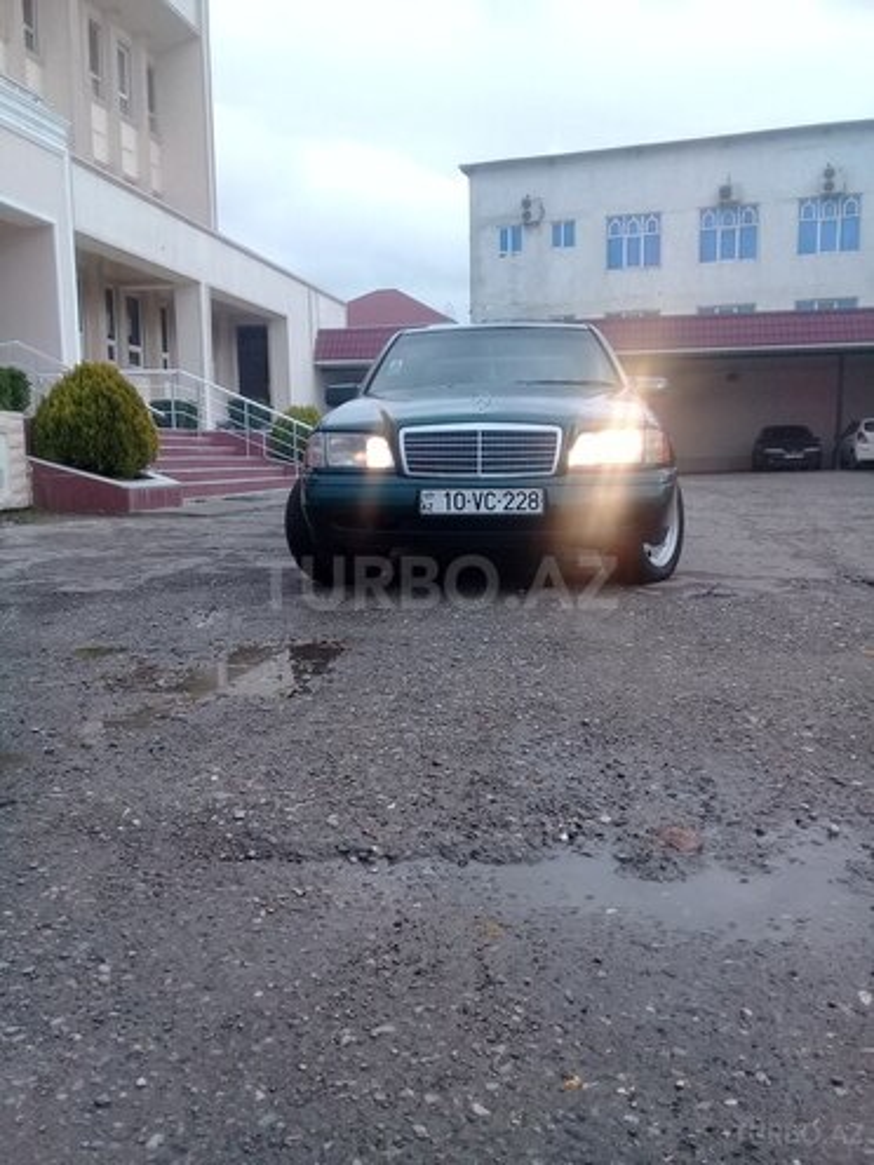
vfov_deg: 58.4
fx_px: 1044
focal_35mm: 31
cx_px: 437
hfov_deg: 45.4
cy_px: 582
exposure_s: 1/436
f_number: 2.2
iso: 64
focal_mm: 3.3
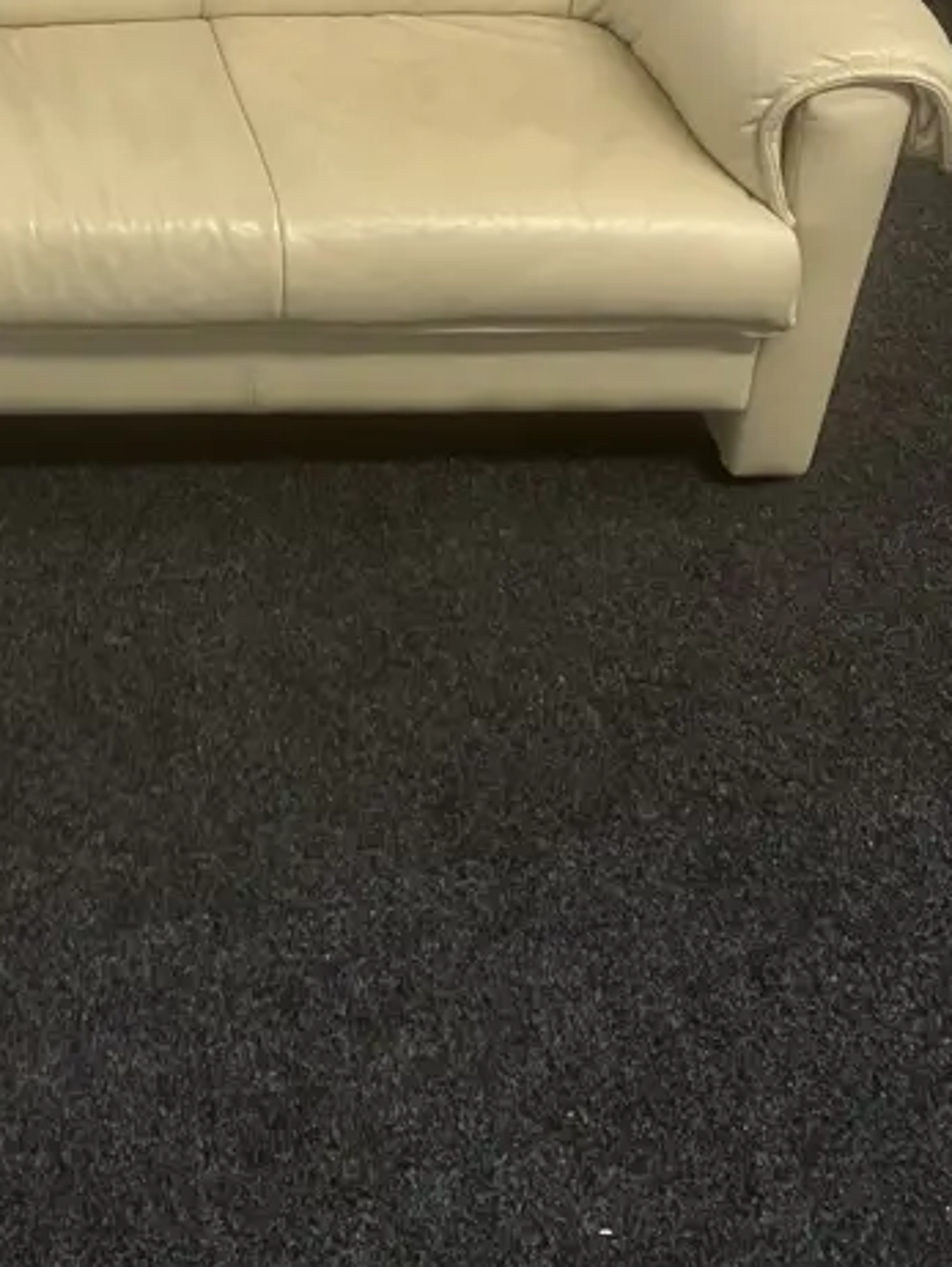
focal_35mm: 62
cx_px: -5
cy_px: -22
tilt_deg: -25.4
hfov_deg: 22.7
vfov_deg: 29.0
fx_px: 2271
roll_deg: +0.5
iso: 125
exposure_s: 1/50
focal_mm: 3.99
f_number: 1.8
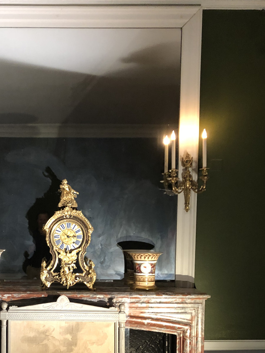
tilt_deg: -4.3
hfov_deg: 30.0
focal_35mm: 47
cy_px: 267
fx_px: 480
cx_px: 46
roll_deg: +0.2
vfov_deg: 39.3
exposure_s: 1/10
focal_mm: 4
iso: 100
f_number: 1.8
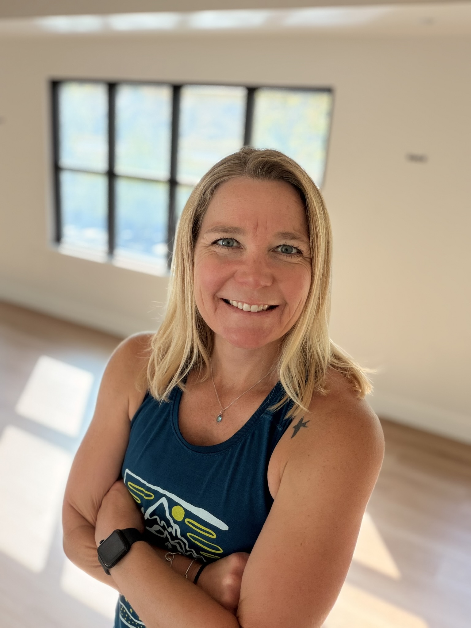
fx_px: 544
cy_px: 314
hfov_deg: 46.8
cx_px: 236
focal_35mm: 30
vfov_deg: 60.0
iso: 80
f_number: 1.9
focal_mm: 2.71
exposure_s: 1/149
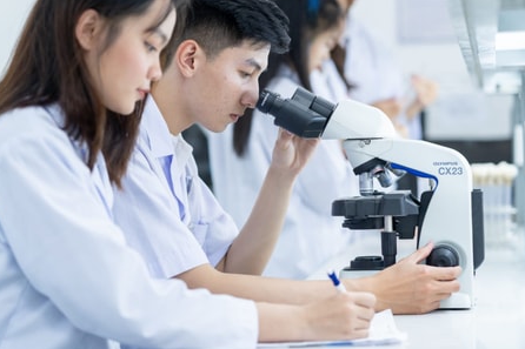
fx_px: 1501
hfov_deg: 19.8
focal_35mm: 103
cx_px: 250
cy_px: 173
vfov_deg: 13.3
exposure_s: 1/250
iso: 800
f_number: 2.8
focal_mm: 85
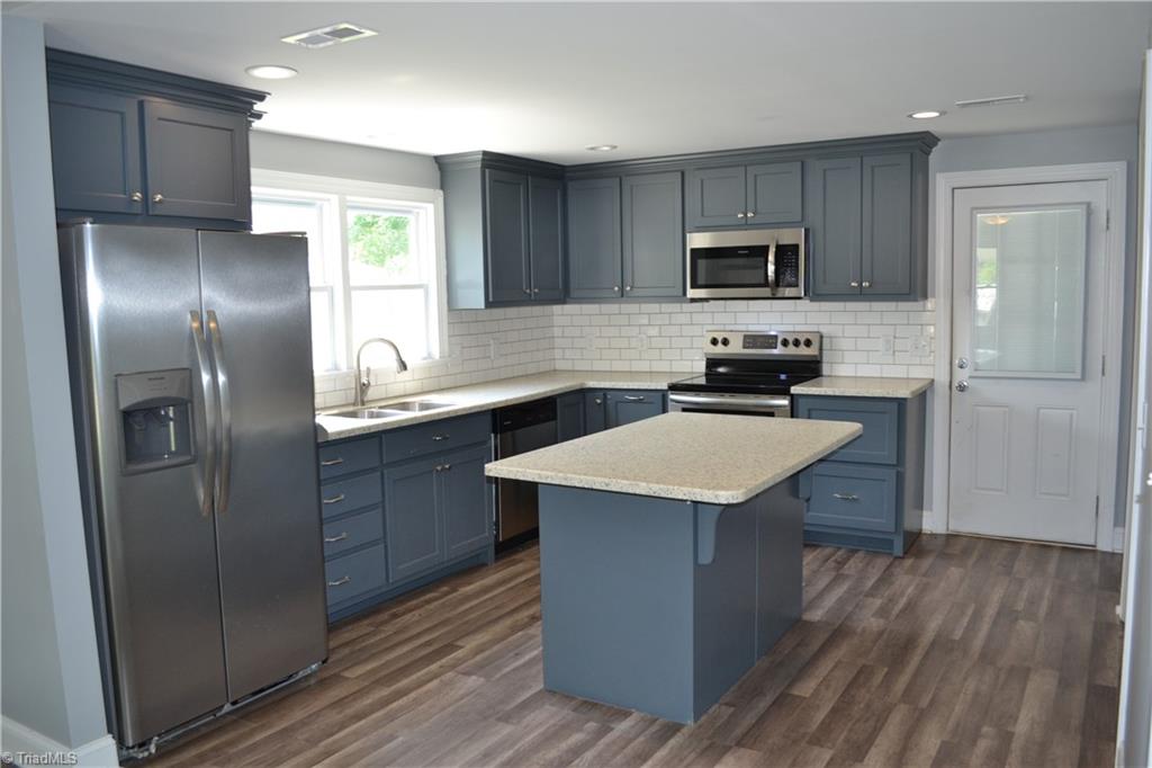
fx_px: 864
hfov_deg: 67.4
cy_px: 384
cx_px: 576
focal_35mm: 27
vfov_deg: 47.9
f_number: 4
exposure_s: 1/100
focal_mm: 18
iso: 400
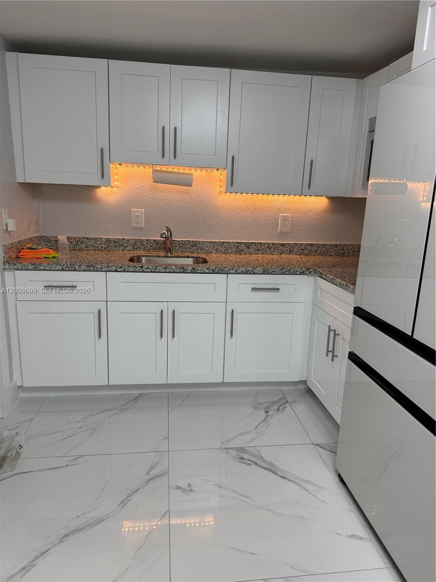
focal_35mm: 24
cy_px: 291
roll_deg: -2.4
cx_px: 218
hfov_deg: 56.8
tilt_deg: -12.2
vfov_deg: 71.6
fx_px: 403
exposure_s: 1/120
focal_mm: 6.76
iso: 125
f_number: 1.78
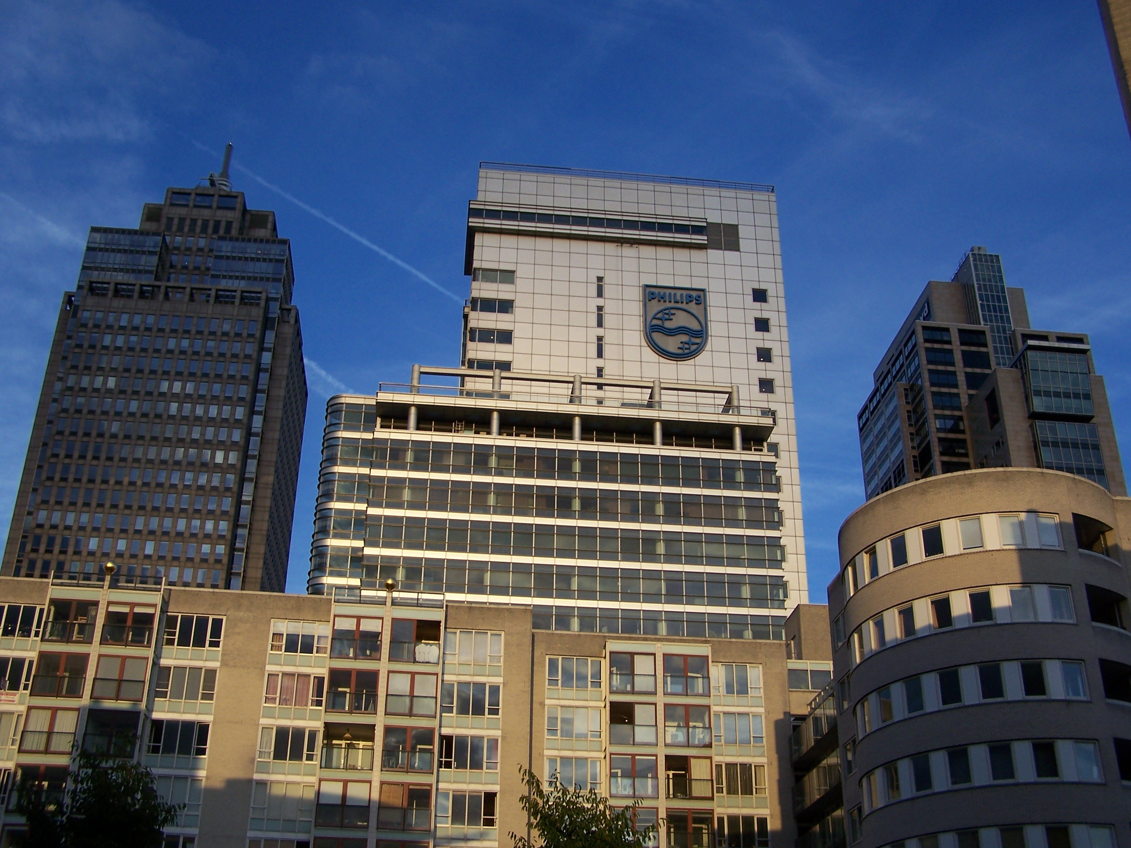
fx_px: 1242
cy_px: 424
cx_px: 566
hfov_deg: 49.0
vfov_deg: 37.7
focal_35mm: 38
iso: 80
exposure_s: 1/640
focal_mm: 6.3
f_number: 2.8
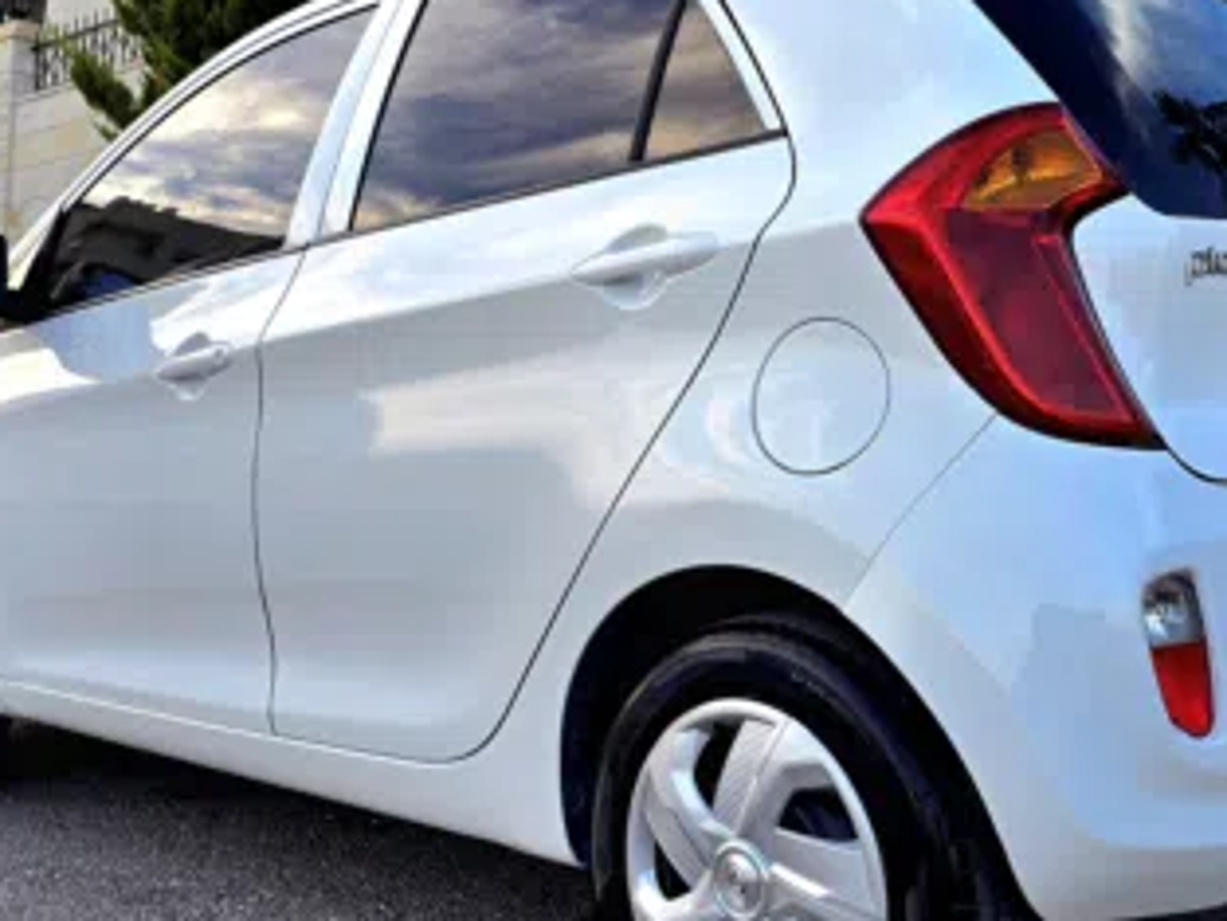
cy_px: 368
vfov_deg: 30.8
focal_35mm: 47
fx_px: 1667
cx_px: 729
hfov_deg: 40.3
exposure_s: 1/182
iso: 20
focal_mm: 6.3
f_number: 1.7
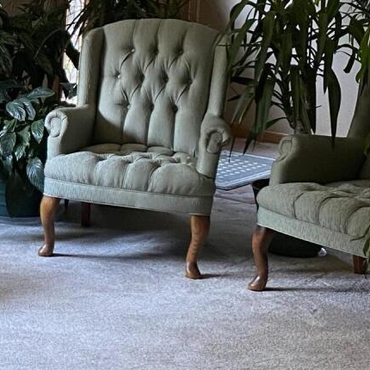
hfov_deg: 15.0
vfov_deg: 16.3
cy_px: 138
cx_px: -197
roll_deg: -0.1
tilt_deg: -8.2
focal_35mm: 107
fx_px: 1294
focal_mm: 4.25
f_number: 1.8
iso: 80
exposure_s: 1/60
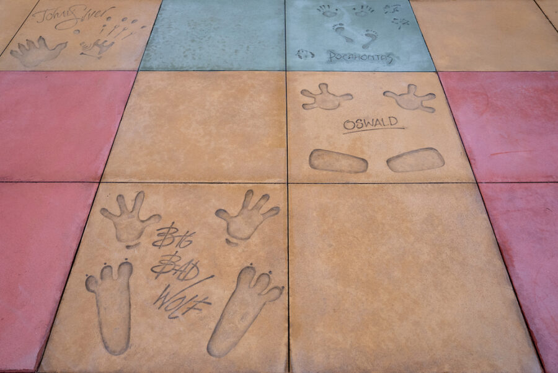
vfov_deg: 43.7
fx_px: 465
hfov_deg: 61.9
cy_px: 186
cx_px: 279
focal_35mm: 30
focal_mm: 30
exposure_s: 1/160
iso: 100
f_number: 5
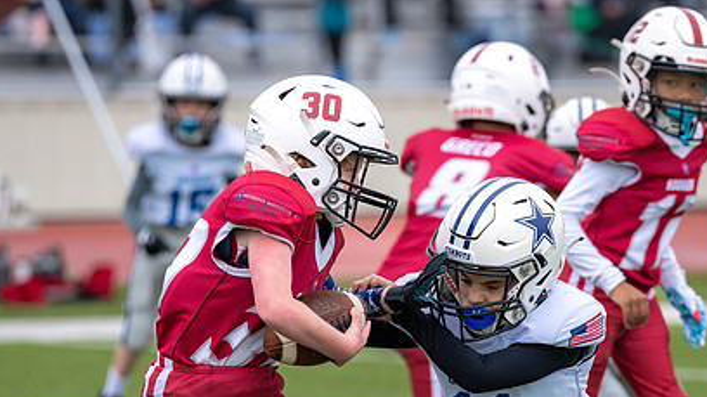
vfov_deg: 3.1
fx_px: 7382
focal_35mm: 394
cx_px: 538
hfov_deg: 5.5
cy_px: 350
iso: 250
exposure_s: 1/1250
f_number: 3.5
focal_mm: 200
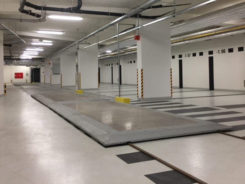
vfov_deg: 48.2
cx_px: 122
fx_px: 205
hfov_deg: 61.7
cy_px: 92
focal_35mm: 29
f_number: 2.2
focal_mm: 4.15
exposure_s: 1/33
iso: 64
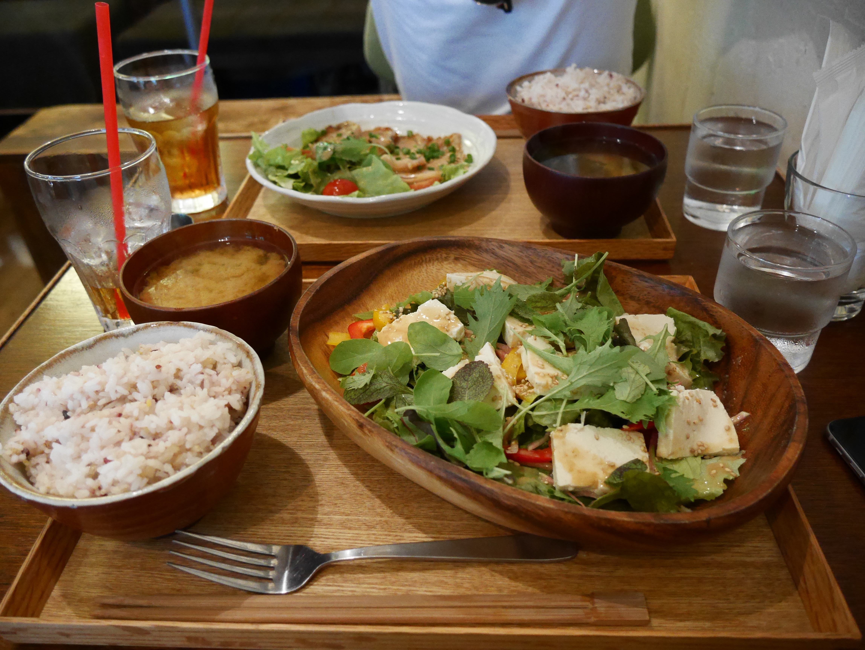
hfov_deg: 63.4
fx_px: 700
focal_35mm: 28
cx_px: 432
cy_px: 325
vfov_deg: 49.8
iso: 3200
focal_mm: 14
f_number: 3.5
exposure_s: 1/25
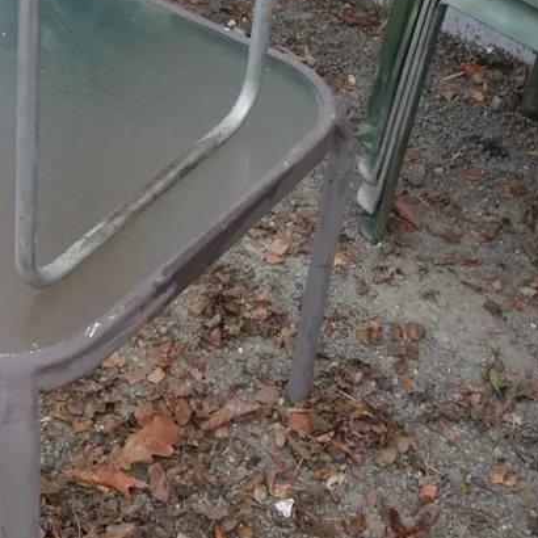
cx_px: 41
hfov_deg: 22.4
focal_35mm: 75
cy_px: 43
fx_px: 1319
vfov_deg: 22.4
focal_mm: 17
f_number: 4
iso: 200
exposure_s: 1/100
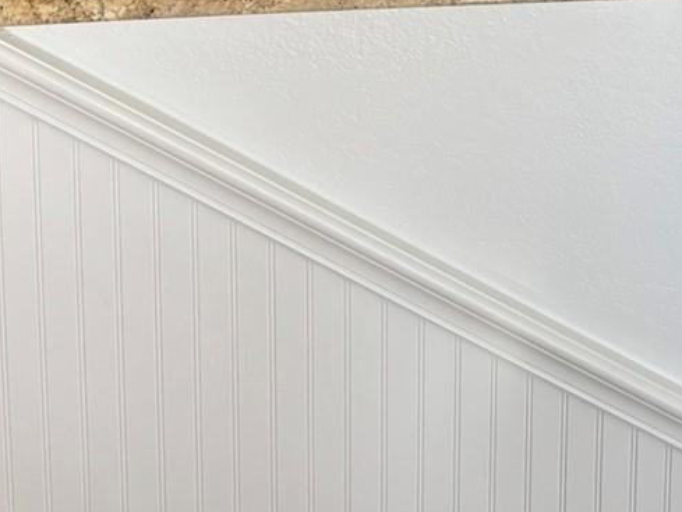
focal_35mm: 85
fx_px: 1675
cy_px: -209
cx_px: 287
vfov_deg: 16.2
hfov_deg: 23.0
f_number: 1.6
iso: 40
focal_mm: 5.96
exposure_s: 1/120
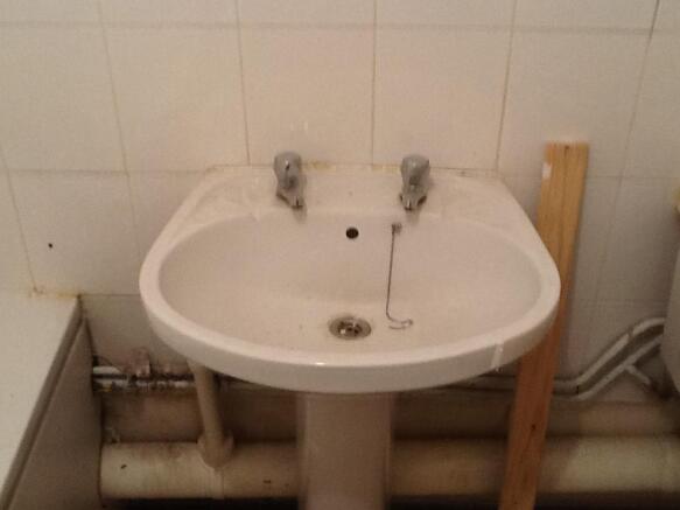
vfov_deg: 32.9
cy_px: 255
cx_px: 340
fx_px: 864
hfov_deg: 43.0
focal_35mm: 44
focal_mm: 2.03
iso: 125
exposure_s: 1/33
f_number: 2.4
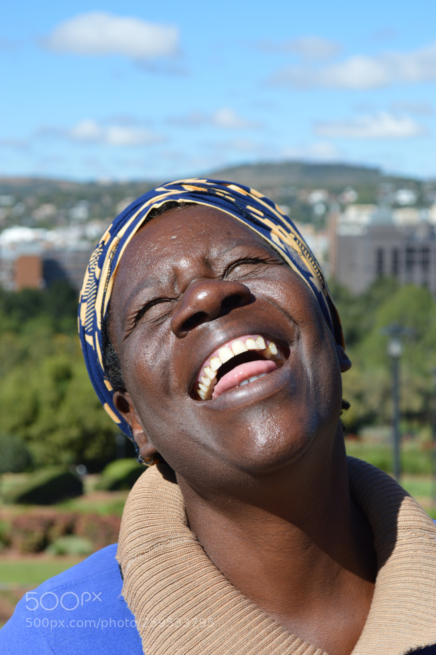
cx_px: 218
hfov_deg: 16.5
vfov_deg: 24.6
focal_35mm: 82
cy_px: 328
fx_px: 1501
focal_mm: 55
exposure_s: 1/200
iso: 100
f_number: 8
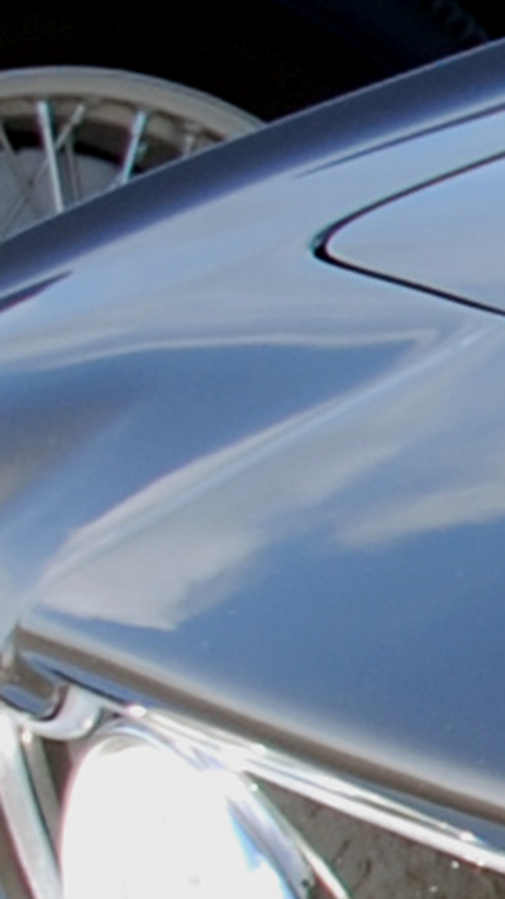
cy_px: 476
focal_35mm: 311
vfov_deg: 6.9
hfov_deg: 3.3
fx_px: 7411
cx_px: 3284
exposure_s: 1/160
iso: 100
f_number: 6.3
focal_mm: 24
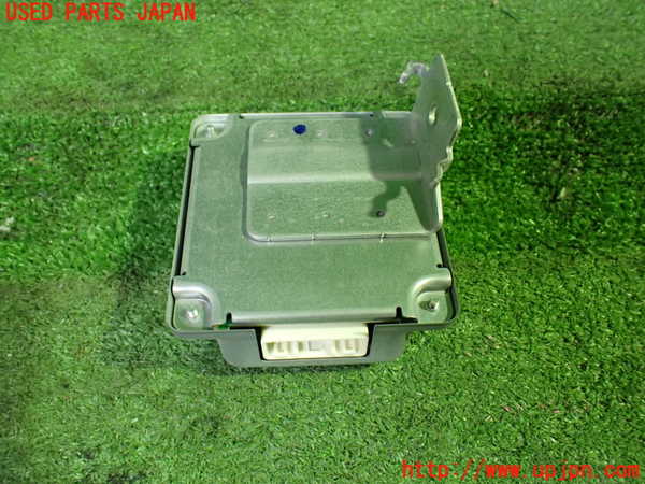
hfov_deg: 60.0
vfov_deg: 46.8
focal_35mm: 30
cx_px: 322
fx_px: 559
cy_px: 242
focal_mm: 5.4
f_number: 2.3
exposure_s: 1/40
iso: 800
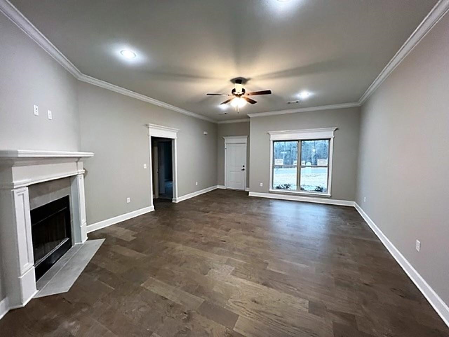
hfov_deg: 106.2
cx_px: 224
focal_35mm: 13
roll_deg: -0.5
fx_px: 169
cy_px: 168
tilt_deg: -4.6
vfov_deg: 89.9
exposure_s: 1/60
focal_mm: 1.57
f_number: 1.8
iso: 200
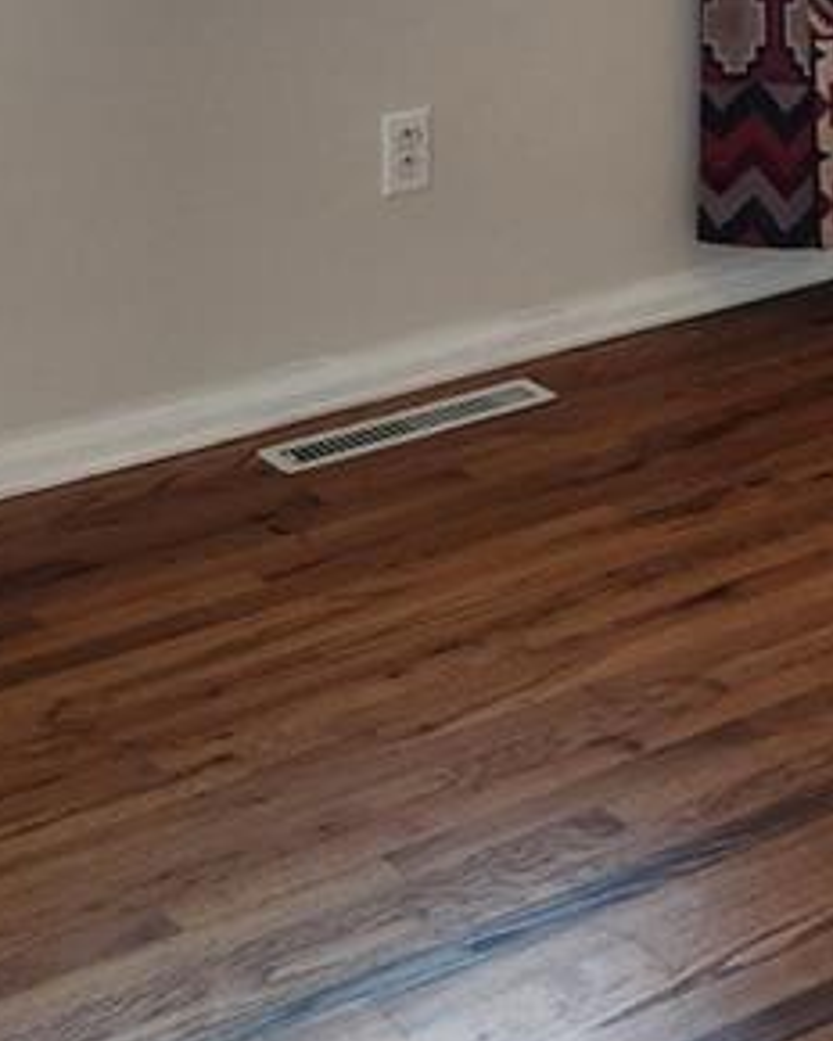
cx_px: 1188
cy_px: -212
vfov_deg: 19.4
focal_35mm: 93
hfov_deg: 15.5
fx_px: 2866
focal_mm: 5.4
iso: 64
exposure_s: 1/120
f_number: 1.8
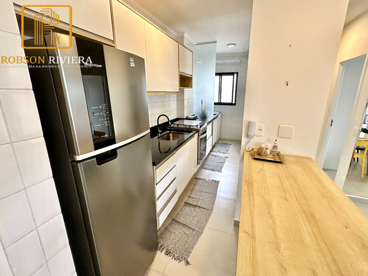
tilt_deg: -13.4
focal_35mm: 15
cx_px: 193
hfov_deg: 98.1
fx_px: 159
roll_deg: +0.1
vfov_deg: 81.7
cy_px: 131
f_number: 2.2
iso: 320
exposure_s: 1/94
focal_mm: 2.22
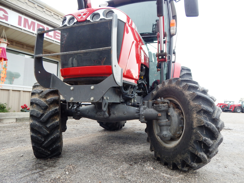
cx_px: 122
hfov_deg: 76.4
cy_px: 92
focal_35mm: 22
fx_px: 155
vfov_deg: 61.1
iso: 125
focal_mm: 4
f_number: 3
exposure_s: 1/60
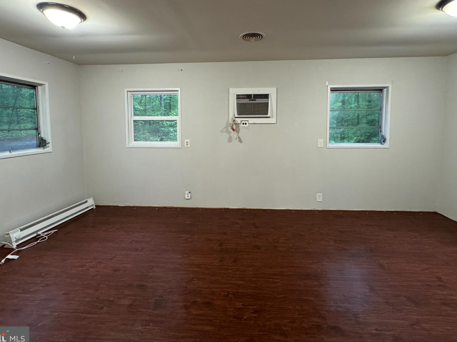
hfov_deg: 91.0
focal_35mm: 17
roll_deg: +0.9
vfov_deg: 74.1
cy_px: 141
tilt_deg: -3.9
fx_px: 224
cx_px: 239
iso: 320
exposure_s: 1/60
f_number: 2.2
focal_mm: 2.22
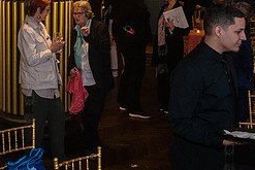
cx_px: 29
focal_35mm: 83
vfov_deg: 16.2
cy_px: 6
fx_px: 588
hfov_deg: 23.8
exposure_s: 1/200
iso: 5000
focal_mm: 35
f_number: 3.2
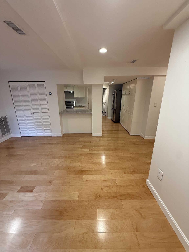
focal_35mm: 14
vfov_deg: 102.1
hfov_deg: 85.7
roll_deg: +0.1
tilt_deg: -15.5
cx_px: 94
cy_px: 126
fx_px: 102
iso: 320
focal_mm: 2.22
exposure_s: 1/120
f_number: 2.2
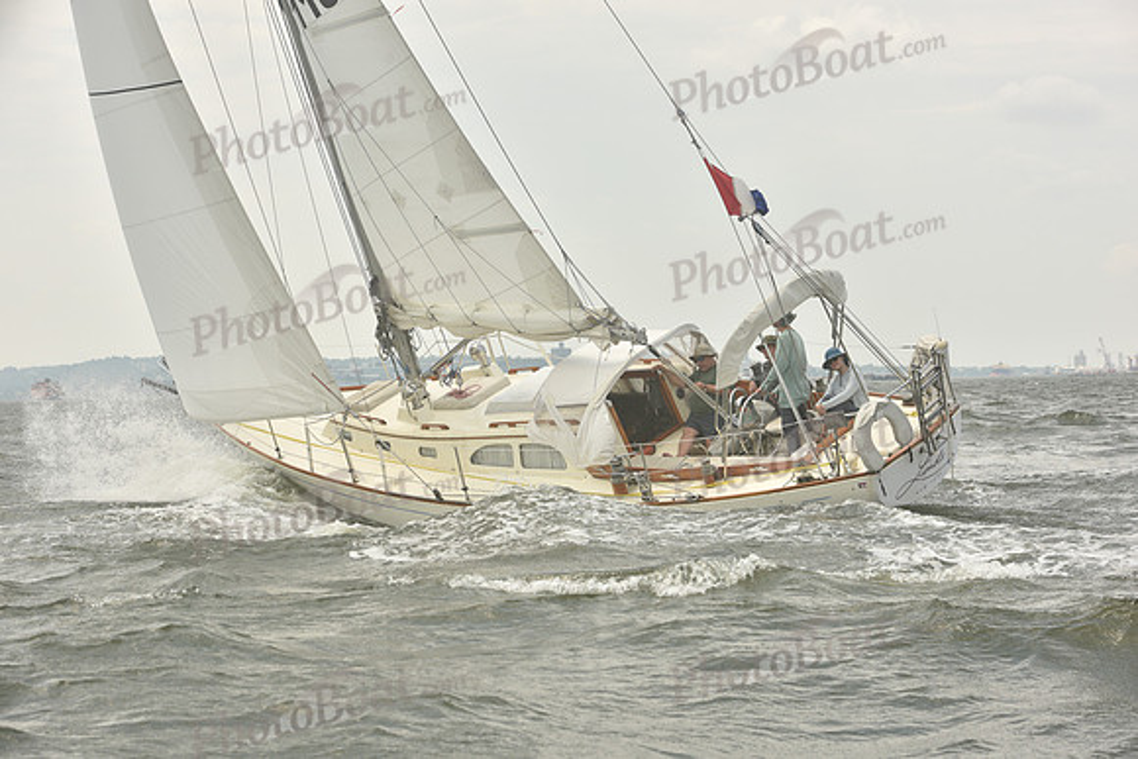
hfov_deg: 28.8
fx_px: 2213
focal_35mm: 70
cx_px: 569
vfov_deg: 19.5
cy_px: 380
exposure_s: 1/800
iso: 250
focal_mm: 70
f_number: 8
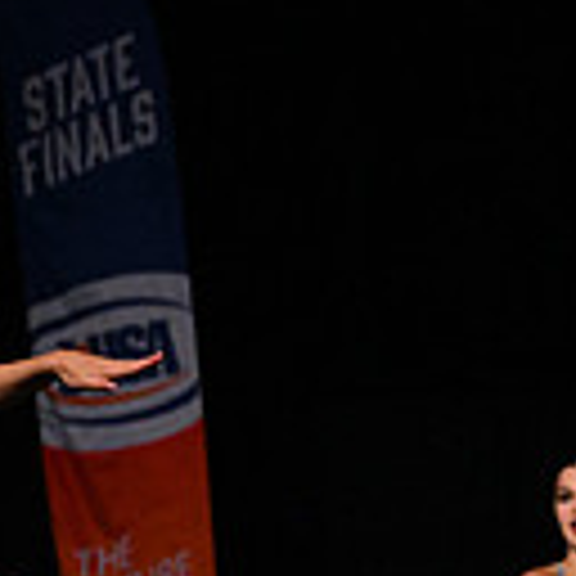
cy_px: 673
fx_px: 6871
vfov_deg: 4.8
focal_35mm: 365
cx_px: 1264
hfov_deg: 4.7
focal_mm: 95
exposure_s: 1/1000
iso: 8000
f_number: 4
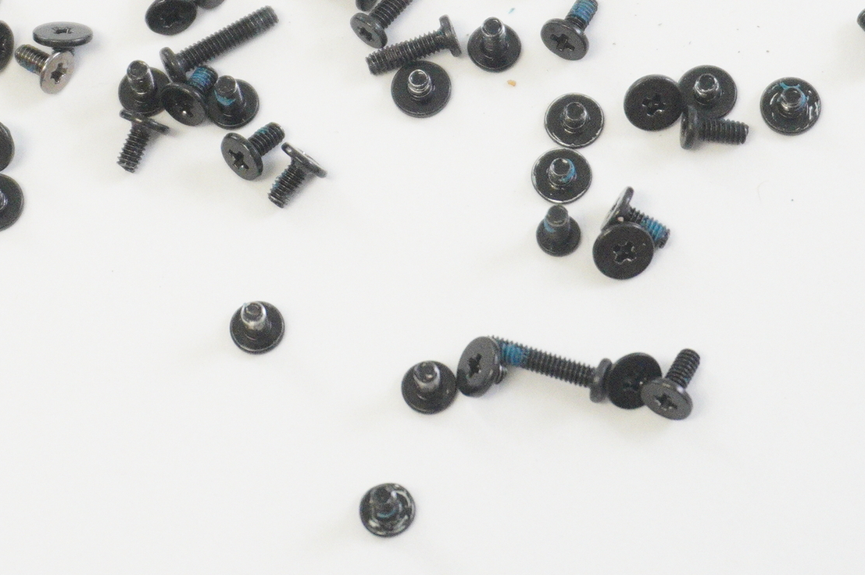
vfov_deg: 10.3
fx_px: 3172
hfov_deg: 15.5
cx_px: 454
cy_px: 3
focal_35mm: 132
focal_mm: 39
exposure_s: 1/160
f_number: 5.6
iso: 4000
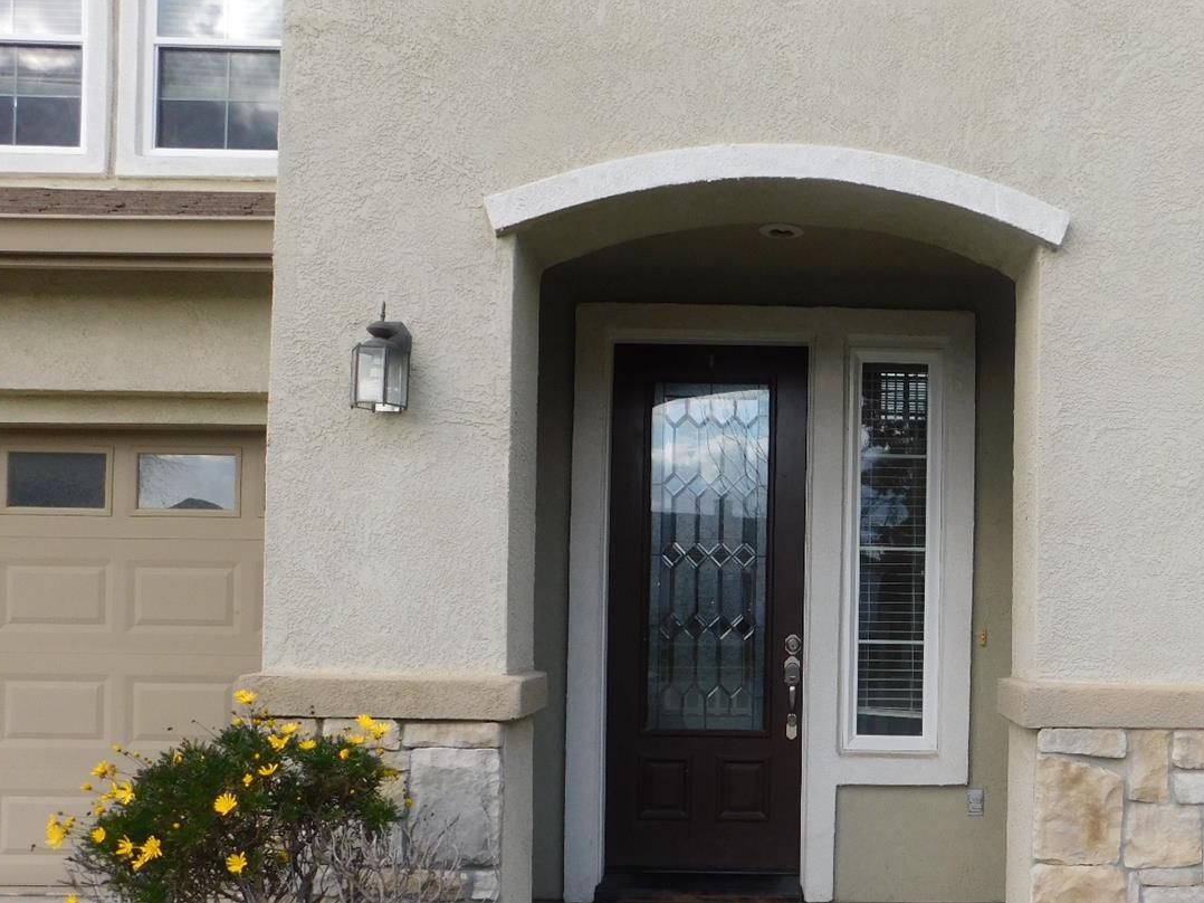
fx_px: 1113
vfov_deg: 43.7
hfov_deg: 55.5
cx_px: 811
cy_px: 572
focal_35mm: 32
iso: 125
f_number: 3
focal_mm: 4
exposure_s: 1/640
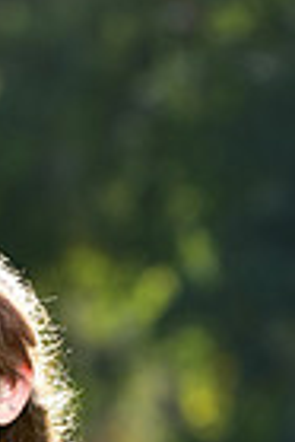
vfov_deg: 3.9
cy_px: 731
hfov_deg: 2.6
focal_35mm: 520
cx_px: -81
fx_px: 6375
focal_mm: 125
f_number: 5.6
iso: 80
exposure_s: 1/250
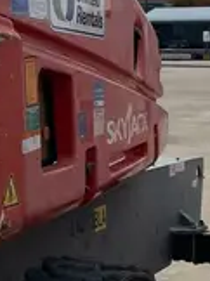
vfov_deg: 16.4
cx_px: -90
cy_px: 3
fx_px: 957
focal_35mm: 118
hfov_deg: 12.0
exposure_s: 1/10753
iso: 50
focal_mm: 4.2
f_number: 1.6
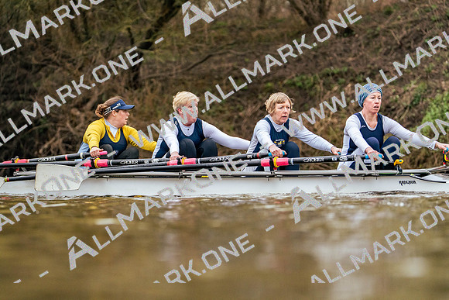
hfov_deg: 6.0
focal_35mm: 341
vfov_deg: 4.0
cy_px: 150
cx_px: 224
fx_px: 4254
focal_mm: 341
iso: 4000
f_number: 6.3
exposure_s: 1/1600
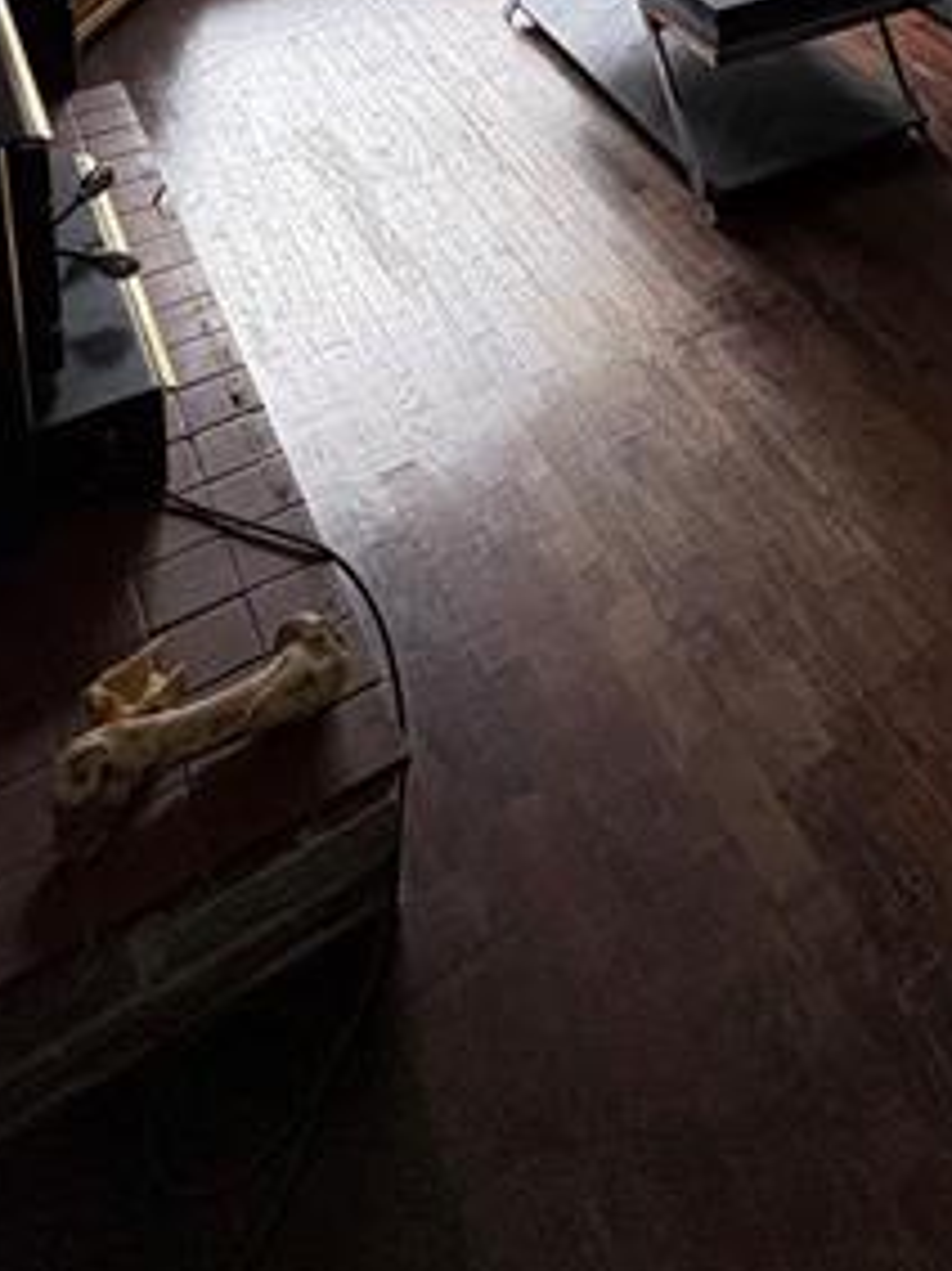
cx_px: 862
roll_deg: -1.7
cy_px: -350
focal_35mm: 38
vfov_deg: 35.2
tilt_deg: -10.1
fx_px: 1394
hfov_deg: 35.4
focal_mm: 2.22
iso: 250
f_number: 2.2
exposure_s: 1/99
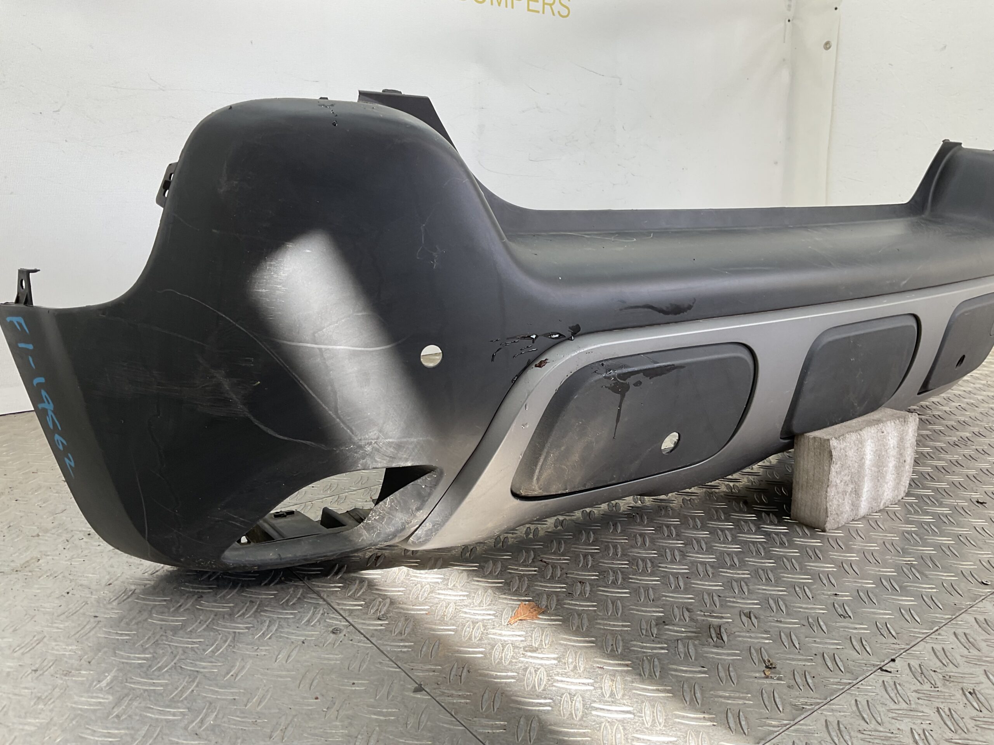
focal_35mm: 29
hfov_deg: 61.7
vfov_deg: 48.2
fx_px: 833
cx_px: 497
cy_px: 372
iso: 16
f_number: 1.8
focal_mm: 3
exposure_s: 1/102
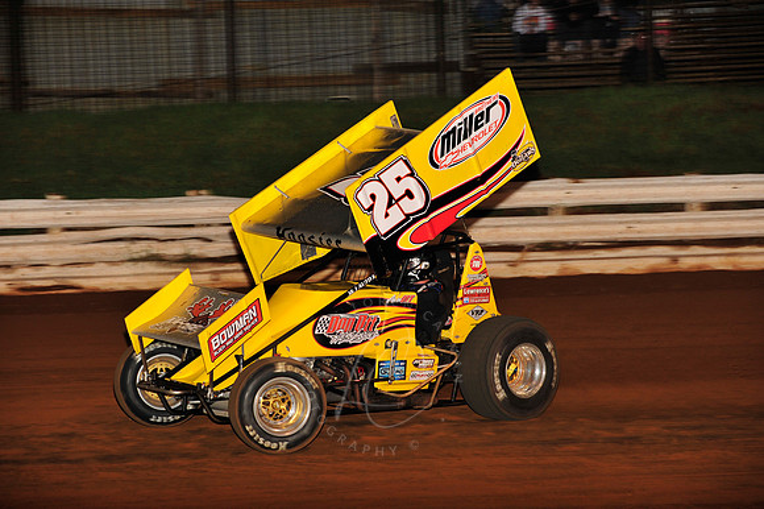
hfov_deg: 15.2
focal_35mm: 135
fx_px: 2863
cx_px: 382
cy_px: 254
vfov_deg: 10.1
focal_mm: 135
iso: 800
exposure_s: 1/320
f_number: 6.3
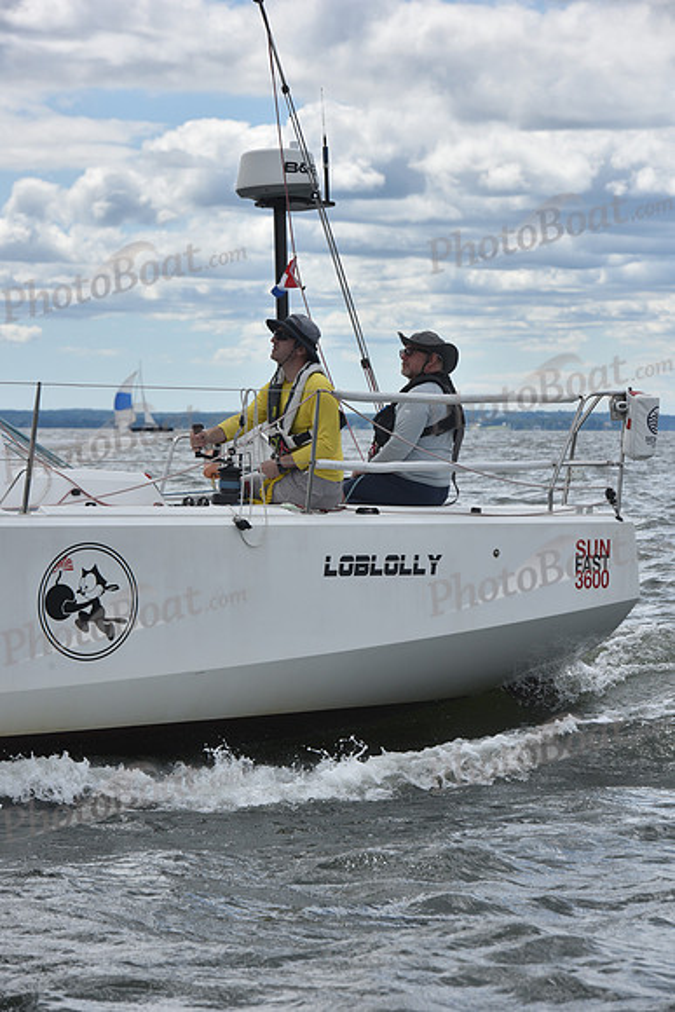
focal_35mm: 140
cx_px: 338
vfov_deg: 14.7
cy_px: 506
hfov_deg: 9.8
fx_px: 3935
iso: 250
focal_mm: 140
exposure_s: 1/800
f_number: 10
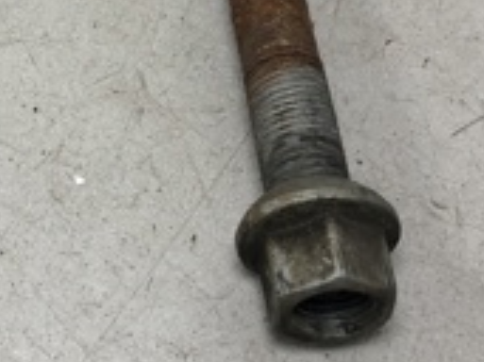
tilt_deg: -53.1
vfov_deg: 14.0
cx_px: -71
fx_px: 1467
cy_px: 57
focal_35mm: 105
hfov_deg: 18.0
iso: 32
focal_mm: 4
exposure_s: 1/33
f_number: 1.8
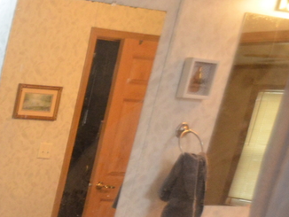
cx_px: -383
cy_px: 267
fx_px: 602
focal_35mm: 72
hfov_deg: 15.7
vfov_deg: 19.2
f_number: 4
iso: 800
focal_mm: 10
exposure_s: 1/60
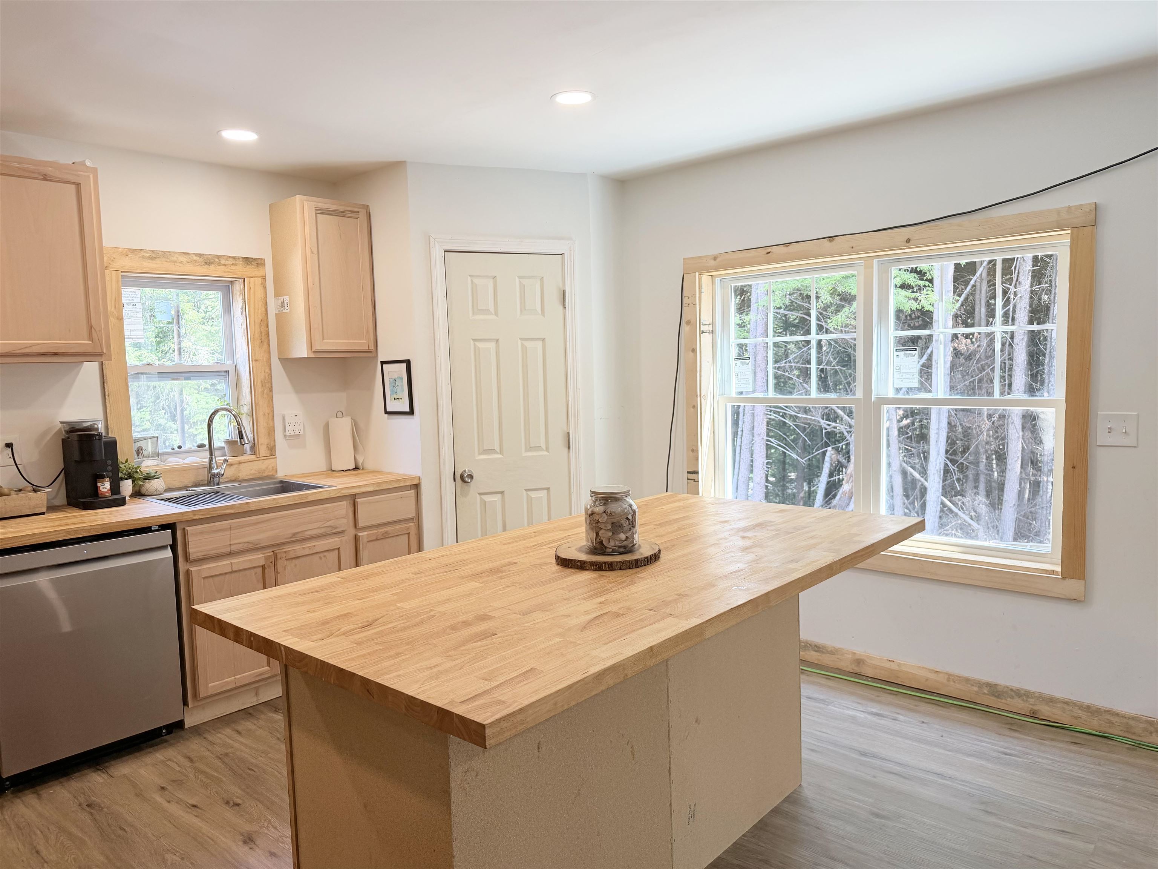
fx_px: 803
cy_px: 434
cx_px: 579
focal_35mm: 24
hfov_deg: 71.6
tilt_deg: -4.2
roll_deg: +2.3
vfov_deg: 56.8
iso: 80
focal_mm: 6.76
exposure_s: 1/143
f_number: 1.78
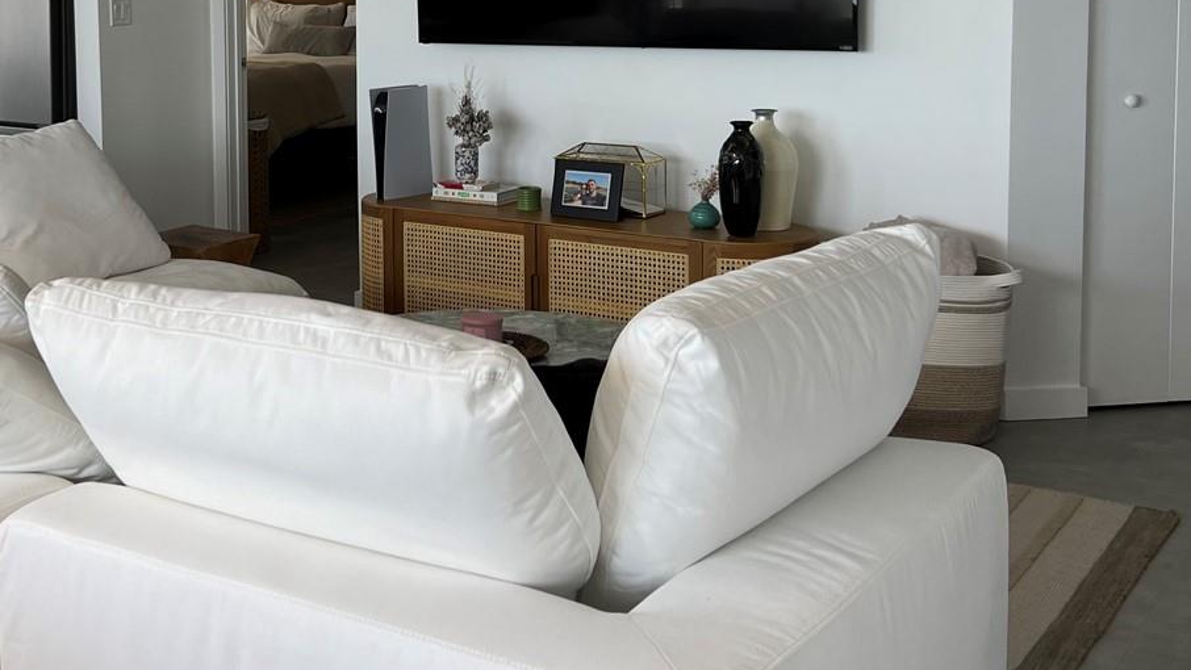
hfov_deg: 40.1
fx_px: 1579
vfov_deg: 23.4
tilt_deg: -5.7
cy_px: 76
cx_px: 294
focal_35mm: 50
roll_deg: +0.9
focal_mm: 5.7
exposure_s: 1/120
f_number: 1.5
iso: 40
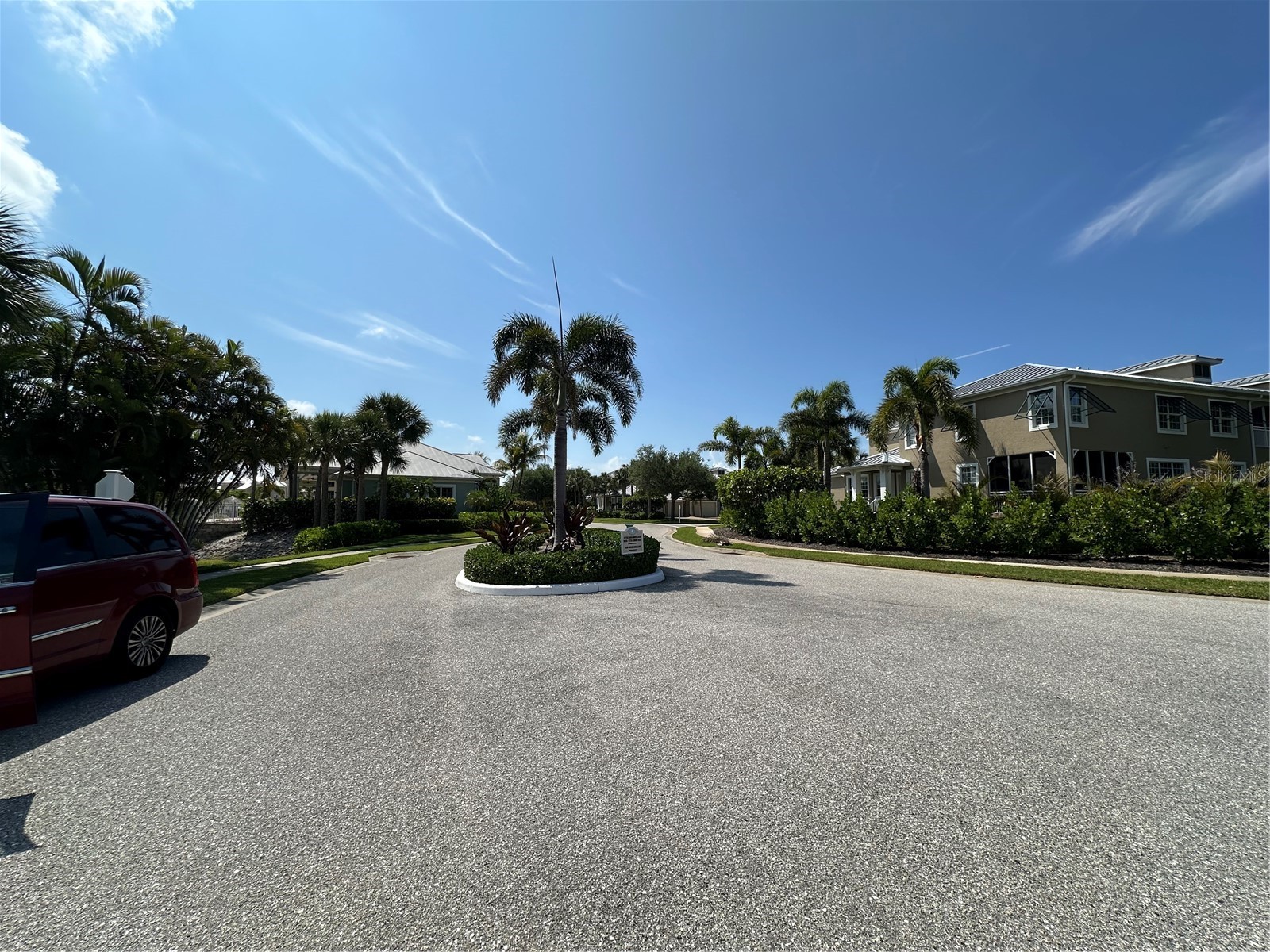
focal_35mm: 14
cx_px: 635
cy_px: 476
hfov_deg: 102.1
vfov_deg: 85.7
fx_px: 514
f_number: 2.2
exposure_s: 1/3300
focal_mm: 2.22
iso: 50
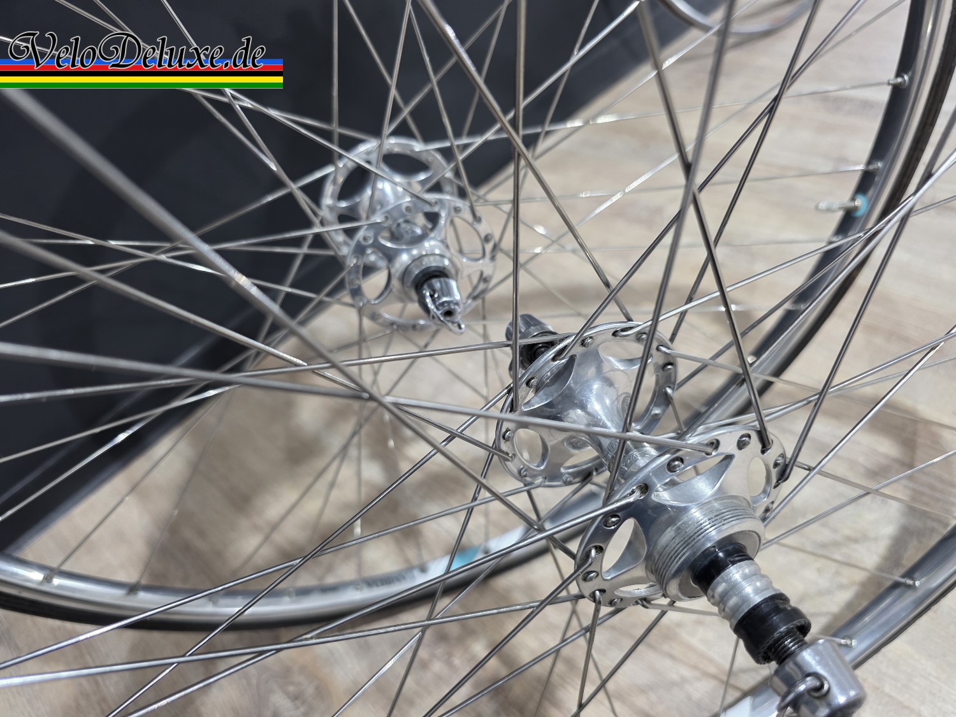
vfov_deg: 58.9
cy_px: 358
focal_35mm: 23
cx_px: 478
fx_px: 635
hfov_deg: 73.9
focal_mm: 6.3
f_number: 1.7
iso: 320
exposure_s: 1/100
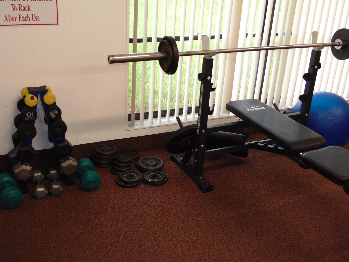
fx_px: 423
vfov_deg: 34.3
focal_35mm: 42
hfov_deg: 44.8
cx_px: 174
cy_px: 131
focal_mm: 7.6
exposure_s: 1/60
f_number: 3.3
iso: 200
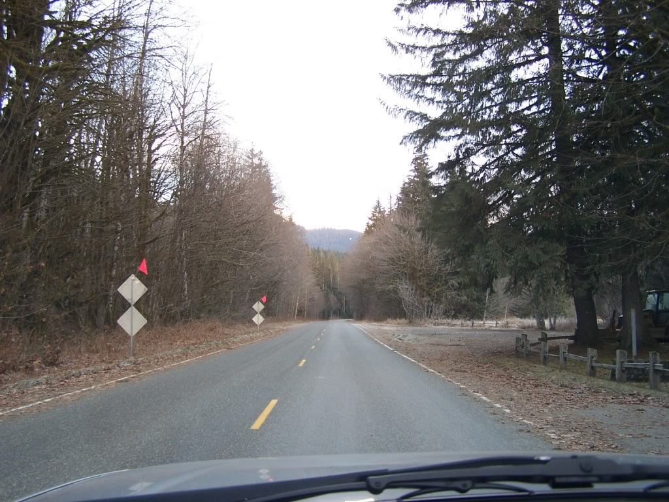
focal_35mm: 38
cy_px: 251
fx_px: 734
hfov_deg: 49.0
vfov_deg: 37.7
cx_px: 334
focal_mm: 6.3
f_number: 2.8
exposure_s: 1/45
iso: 80
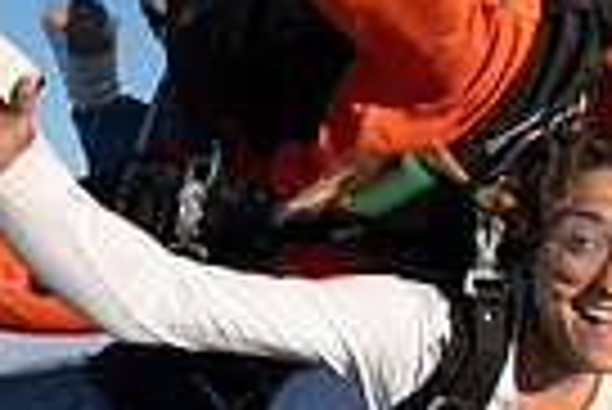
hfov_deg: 19.3
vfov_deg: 13.4
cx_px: 652
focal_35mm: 102
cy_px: 74
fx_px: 1736
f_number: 9
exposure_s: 1/2000
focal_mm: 24
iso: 800
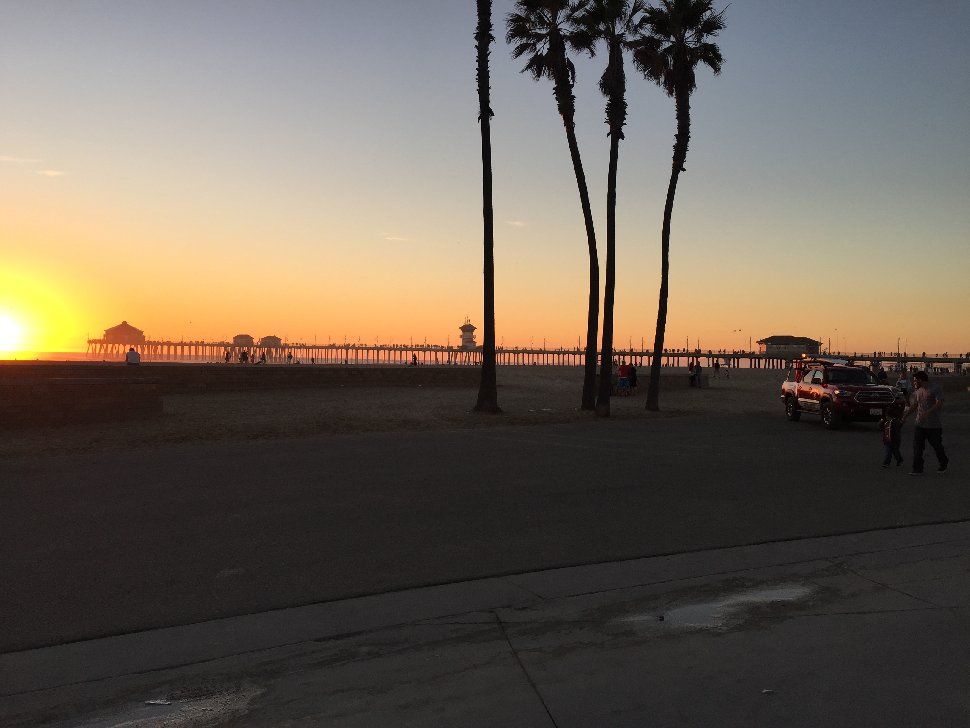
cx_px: 485
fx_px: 813
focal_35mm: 29
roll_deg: -2.0
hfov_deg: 61.7
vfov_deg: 48.2
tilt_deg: -0.6
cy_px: 364
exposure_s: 1/460
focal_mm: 4.15
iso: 32
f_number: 2.2
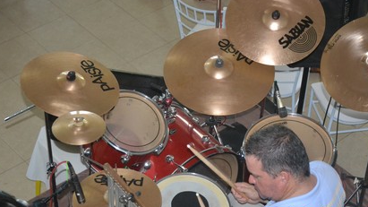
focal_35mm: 86
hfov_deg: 24.7
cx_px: 189
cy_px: 131
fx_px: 839
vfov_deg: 14.0
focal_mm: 50
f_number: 4.8
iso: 3200
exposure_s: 1/60
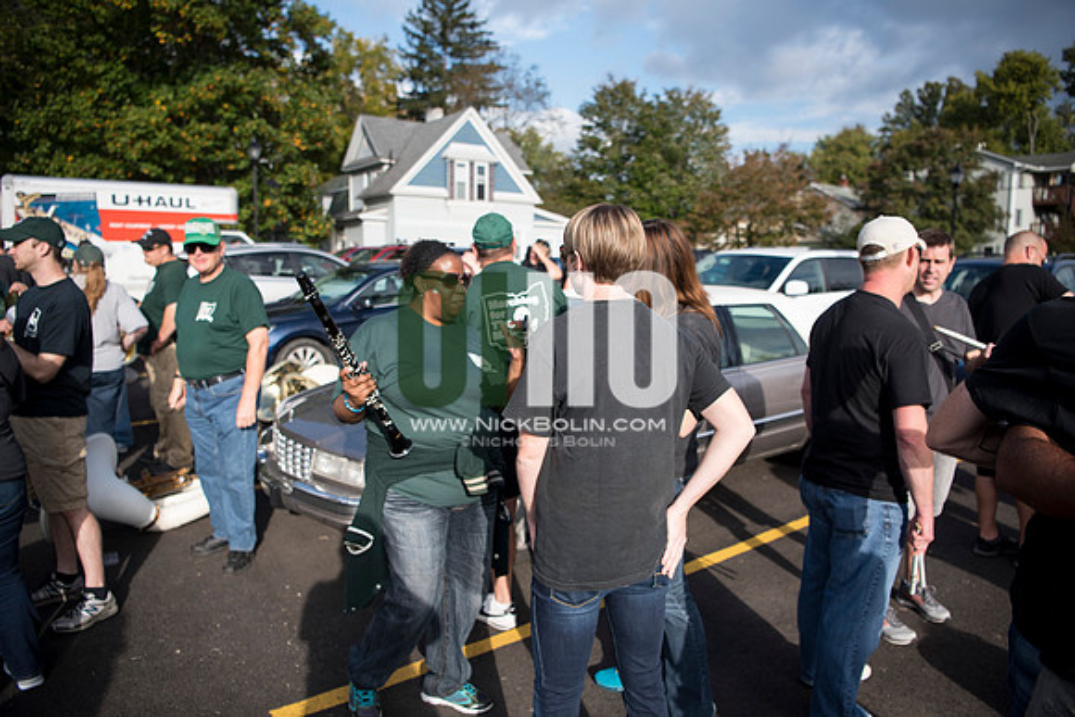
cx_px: 538
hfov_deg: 73.7
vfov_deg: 53.2
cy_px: 358
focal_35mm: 24
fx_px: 717
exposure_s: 1/2000
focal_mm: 24
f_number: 2.8
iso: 250
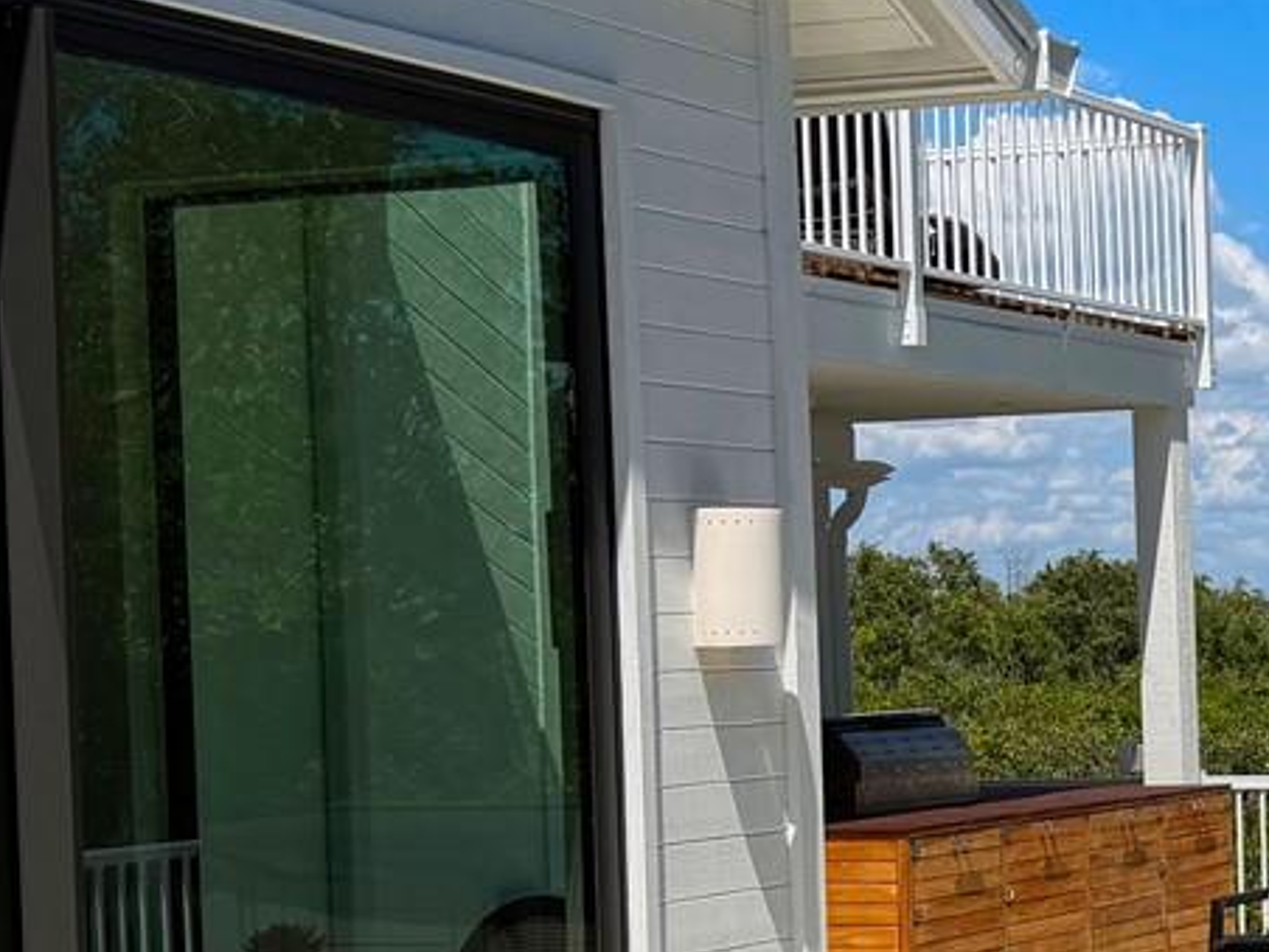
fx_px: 3116
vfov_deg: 17.3
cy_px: 682
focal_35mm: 85
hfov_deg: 21.2
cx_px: 1583
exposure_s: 1/9091
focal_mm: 6.8
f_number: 1.8
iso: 80
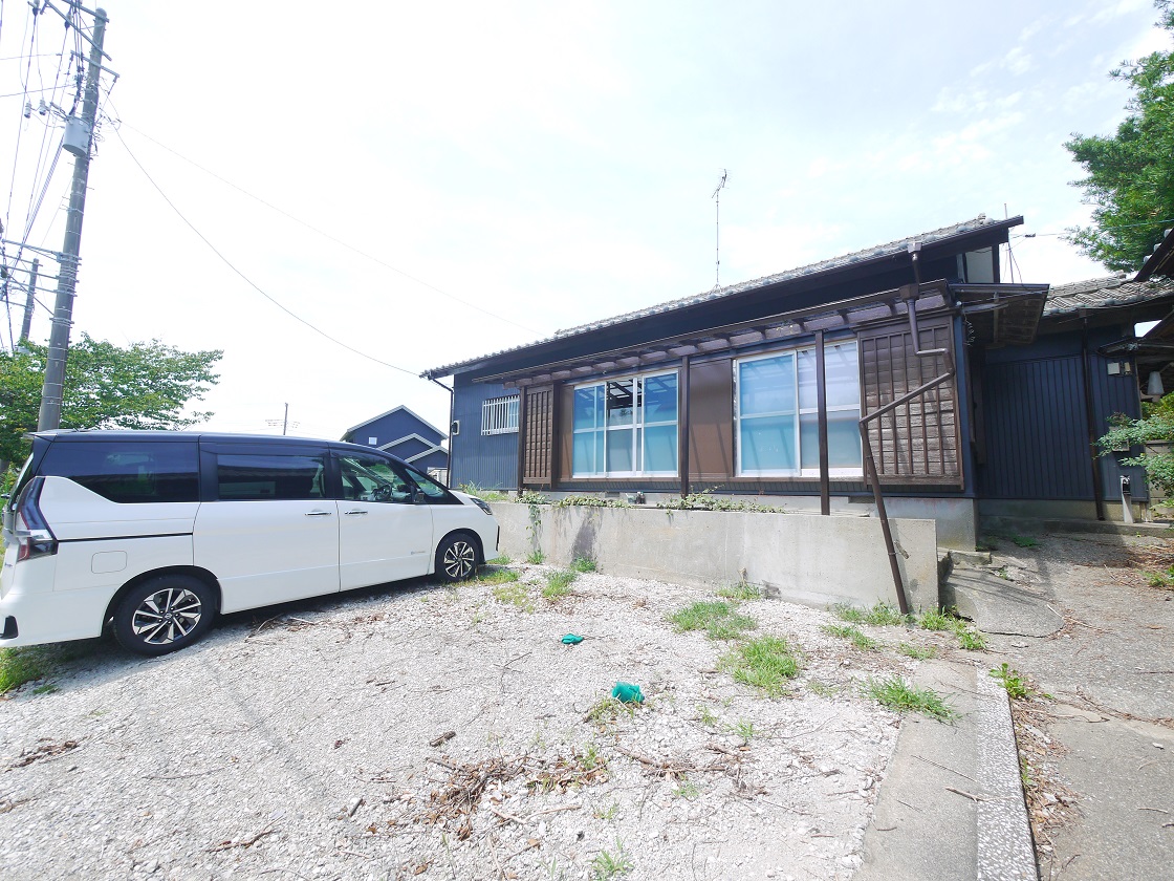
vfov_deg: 85.7
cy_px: 440
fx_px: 475
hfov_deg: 102.1
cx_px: 587
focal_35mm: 14
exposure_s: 1/250
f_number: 6.3
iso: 160
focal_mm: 7
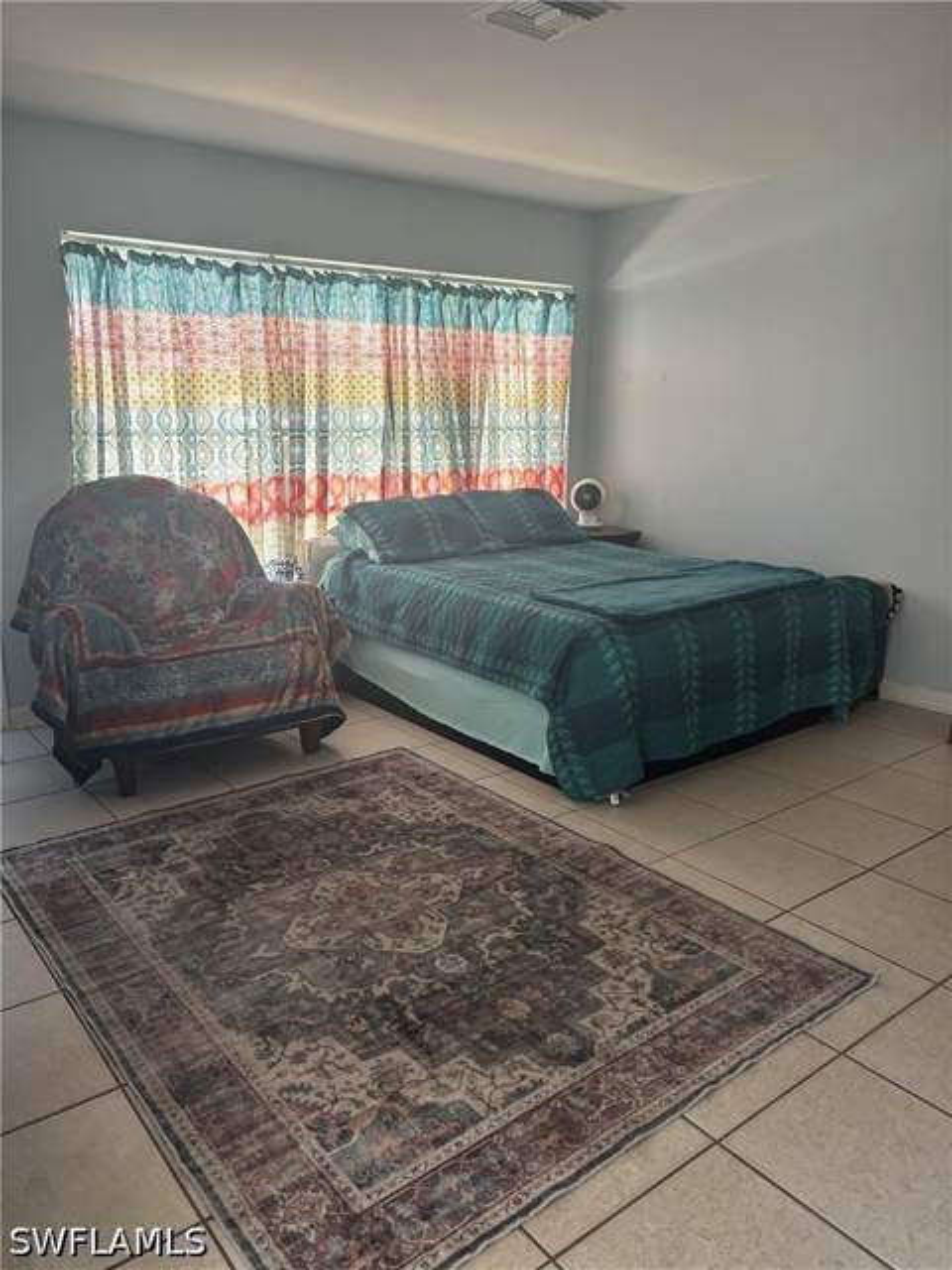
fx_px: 953
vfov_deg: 67.3
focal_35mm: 26
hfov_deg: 53.1
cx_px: 476
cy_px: 635
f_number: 1.6
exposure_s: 1/74
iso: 125
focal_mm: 5.96
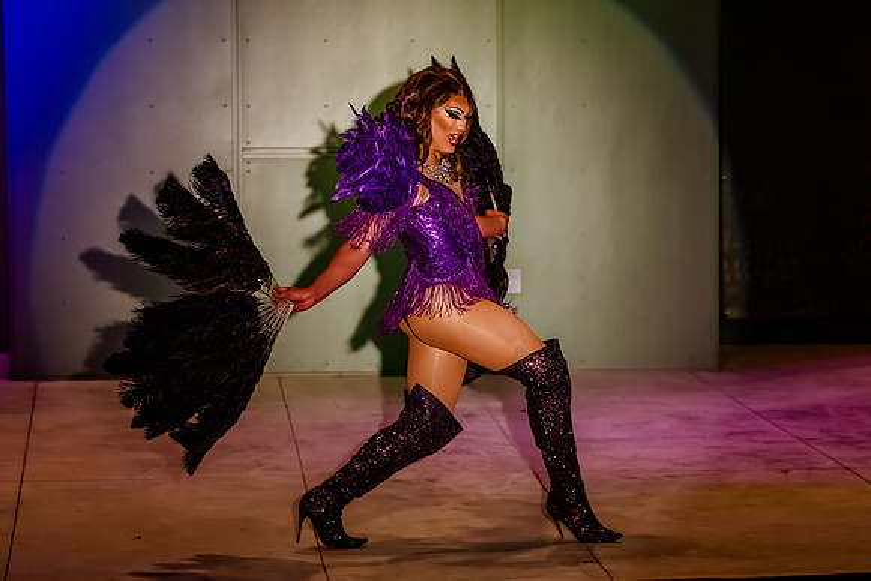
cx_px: 576
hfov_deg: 13.2
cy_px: 265
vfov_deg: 8.8
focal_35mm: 156
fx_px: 3770
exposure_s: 1/500
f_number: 2.8
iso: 2500
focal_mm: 102
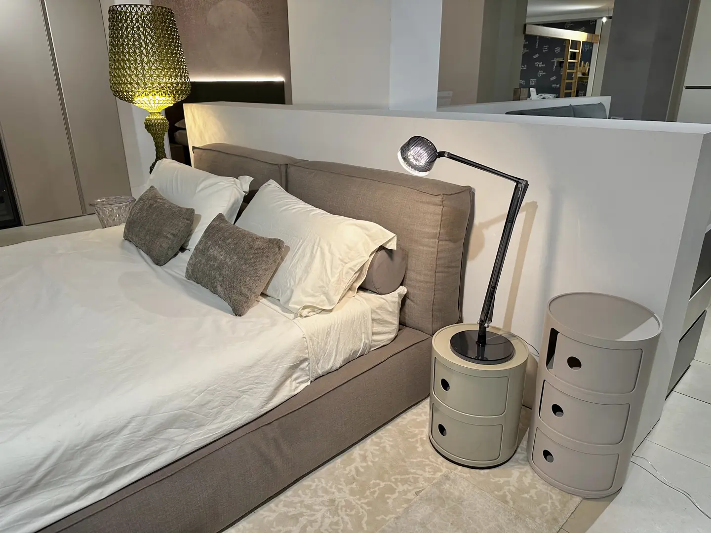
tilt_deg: -20.6
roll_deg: +0.2
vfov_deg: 56.8
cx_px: 356
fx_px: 493
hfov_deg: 71.6
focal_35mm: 24
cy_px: 266
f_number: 1.78
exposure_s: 1/100
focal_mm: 6.86
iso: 125
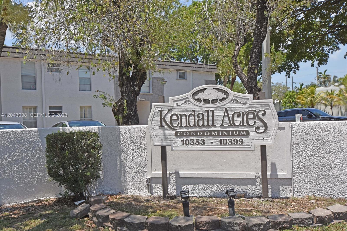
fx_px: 347
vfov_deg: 36.9
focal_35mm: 36
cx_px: 174
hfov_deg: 53.1
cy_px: 116
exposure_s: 1/400
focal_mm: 24
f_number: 10
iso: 320
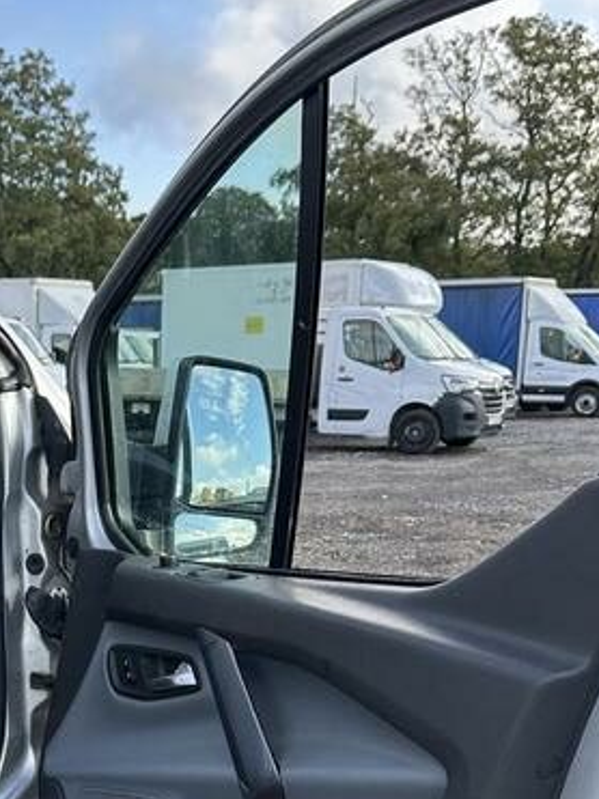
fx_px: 1339
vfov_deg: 32.1
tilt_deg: -13.1
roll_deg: +0.6
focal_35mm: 58
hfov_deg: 24.3
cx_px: 32
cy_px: 668
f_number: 1.78
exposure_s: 1/864
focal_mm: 6.86
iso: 80
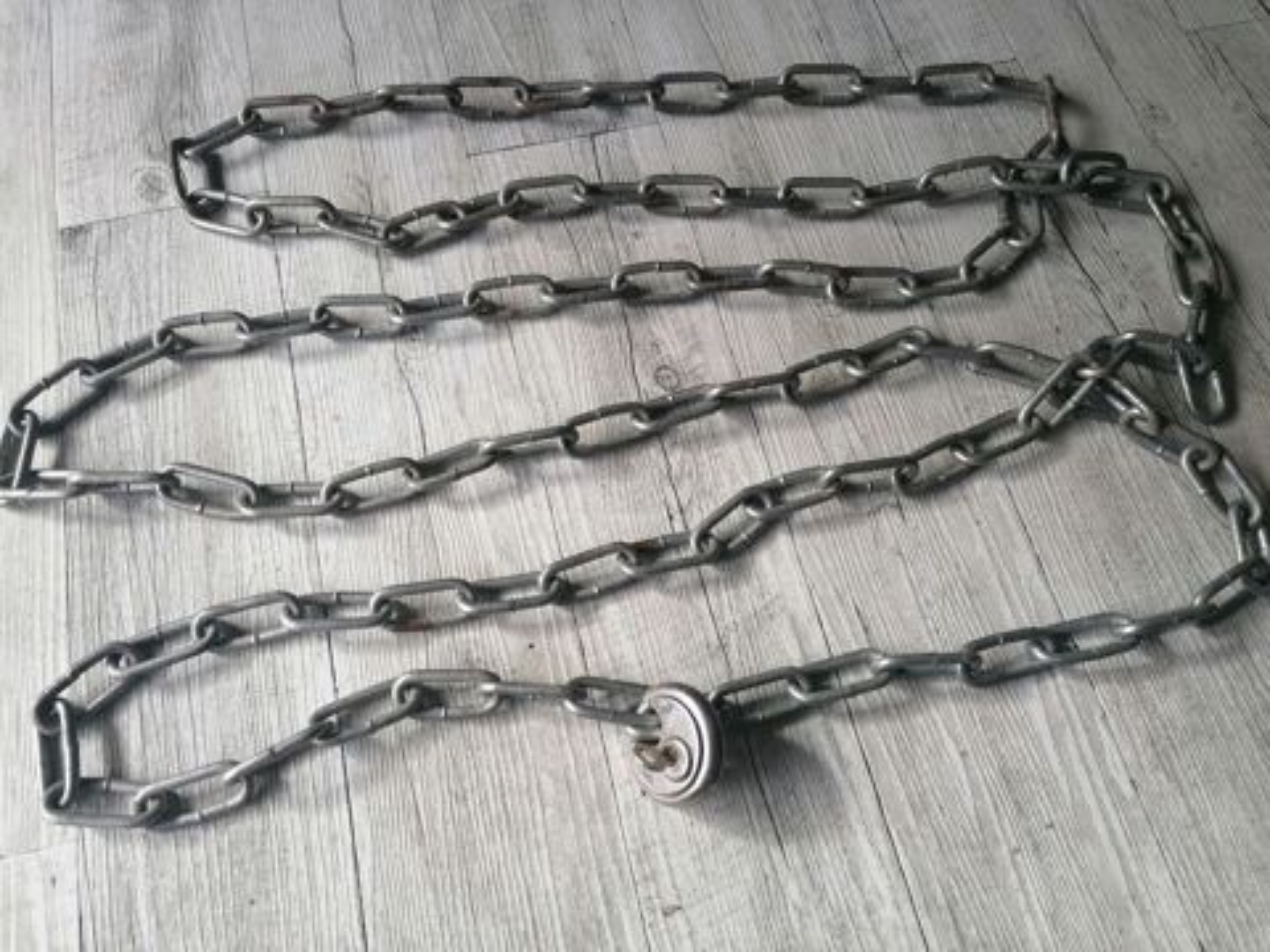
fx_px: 991
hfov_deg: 65.3
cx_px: 635
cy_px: 476
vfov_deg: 51.4
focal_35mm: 27
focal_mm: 4.75
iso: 50
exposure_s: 1/164
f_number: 1.8
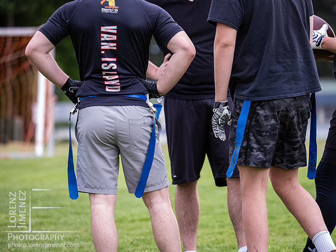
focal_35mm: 300
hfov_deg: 6.6
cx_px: 168
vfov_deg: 5.0
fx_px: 2912
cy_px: 126
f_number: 2.8
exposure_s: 1/1250
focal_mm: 150
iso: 4000
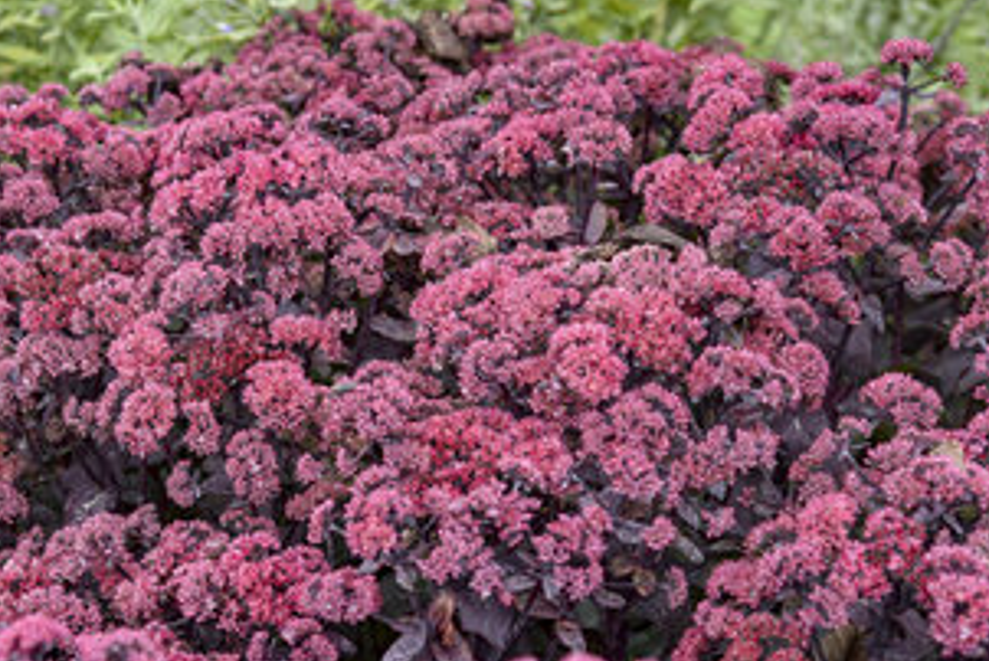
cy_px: 268
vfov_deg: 8.5
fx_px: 4455
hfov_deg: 12.6
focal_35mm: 162
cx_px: 206
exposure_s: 1/160
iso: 400
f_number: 6.3
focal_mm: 98
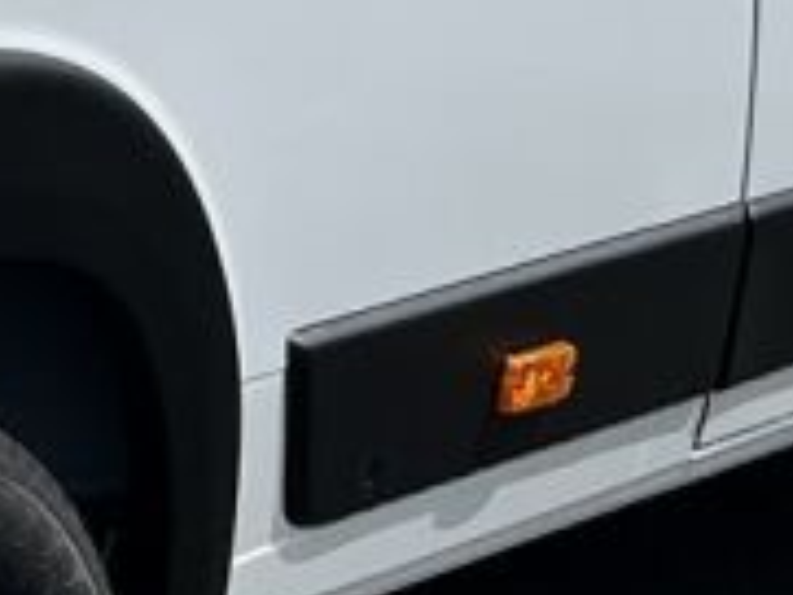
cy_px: -468
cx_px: -843
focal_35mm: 196
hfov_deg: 9.4
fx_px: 4493
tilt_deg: -5.7
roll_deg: -0.6
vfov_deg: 7.4
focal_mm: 5.1
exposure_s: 1/8403
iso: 50
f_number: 1.6
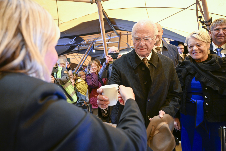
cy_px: 72
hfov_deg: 69.4
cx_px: 112
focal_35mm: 26
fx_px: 163
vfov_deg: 49.5
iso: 2000
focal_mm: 24
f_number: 4
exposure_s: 1/40
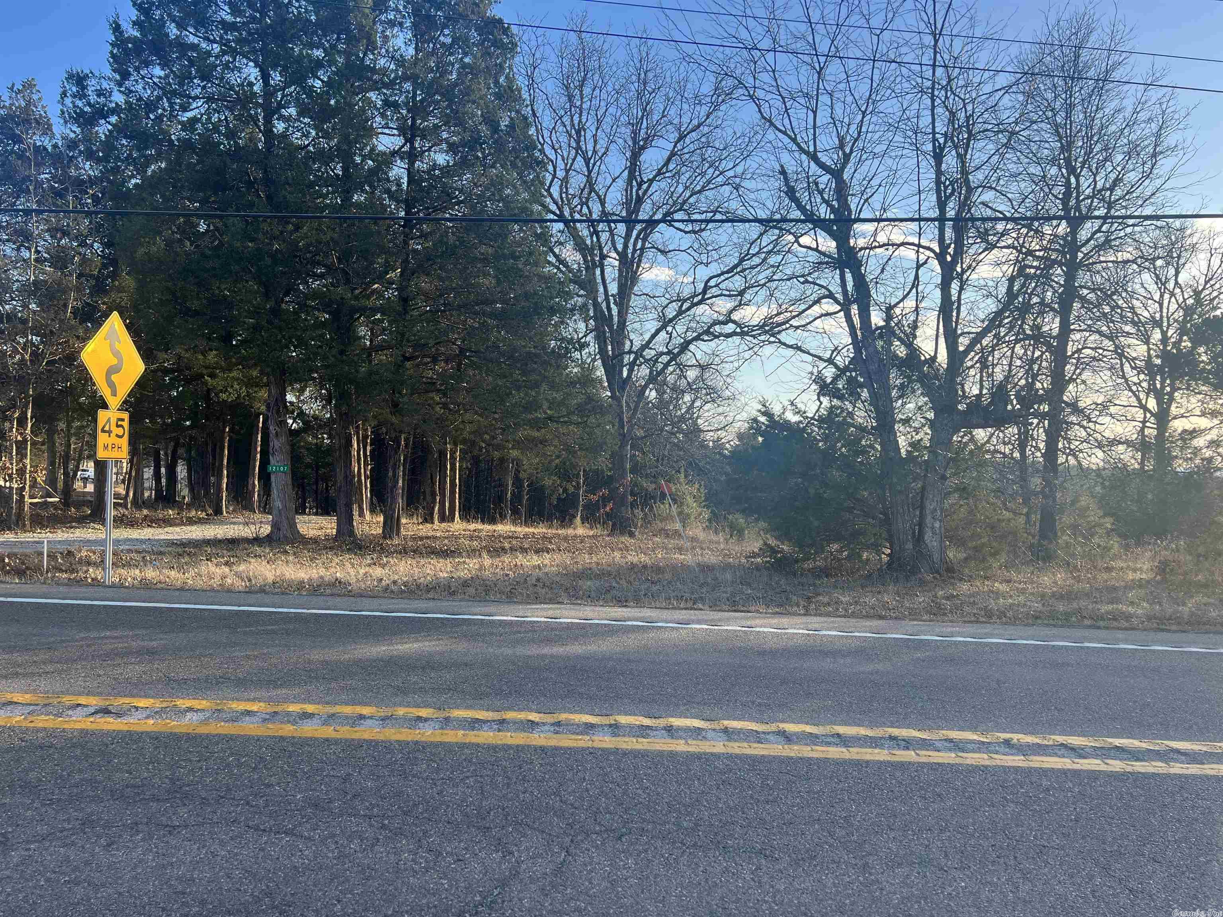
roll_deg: +0.6
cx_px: 612
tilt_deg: +0.0
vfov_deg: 53.1
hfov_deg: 67.3
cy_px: 458
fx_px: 919
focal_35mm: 26
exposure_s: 1/1112
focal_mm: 5.7
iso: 50
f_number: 1.5
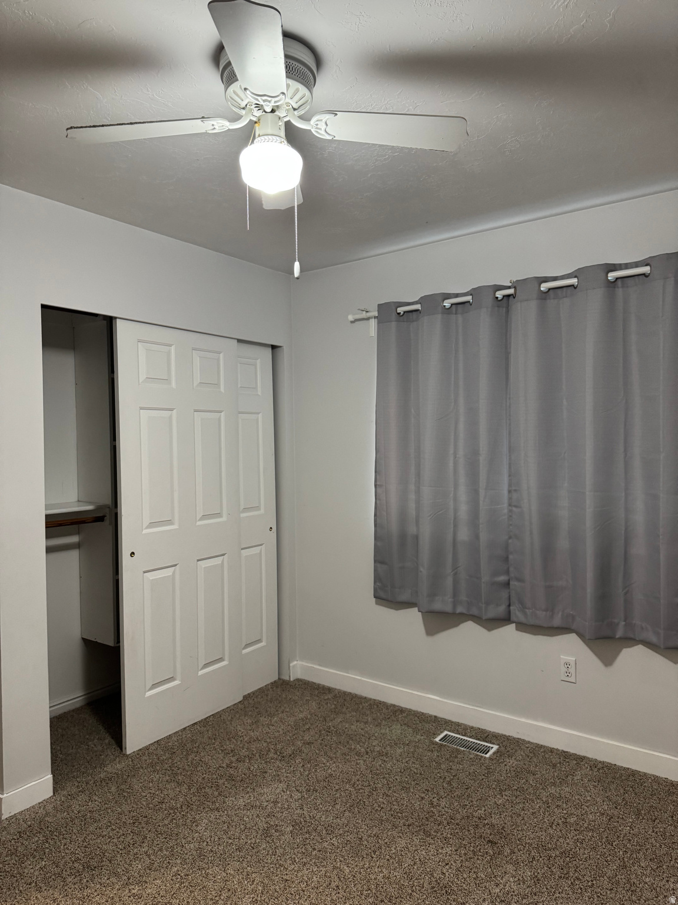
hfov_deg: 56.8
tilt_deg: -1.9
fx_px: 627
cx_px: 339
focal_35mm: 24
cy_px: 452
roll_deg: +0.8
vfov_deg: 71.6
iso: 320
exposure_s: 1/60
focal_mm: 6.76
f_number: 1.78
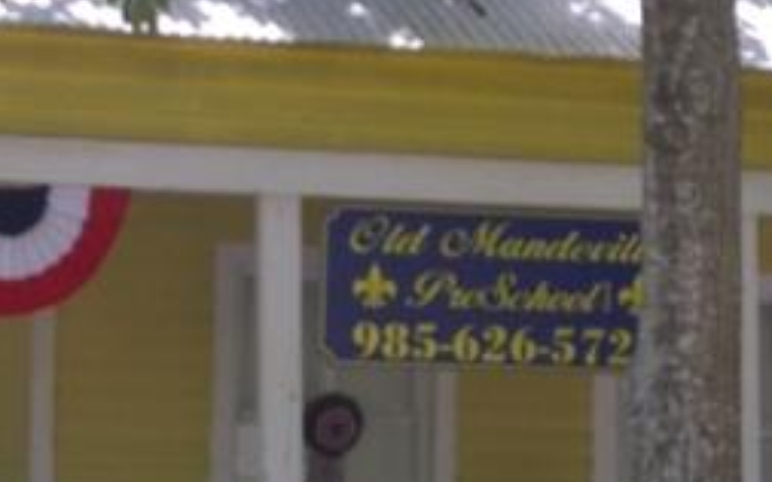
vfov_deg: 7.1
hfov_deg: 11.3
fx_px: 3891
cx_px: 424
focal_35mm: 185
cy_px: 476
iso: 80
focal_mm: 9.7
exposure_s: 1/100
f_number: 5.3
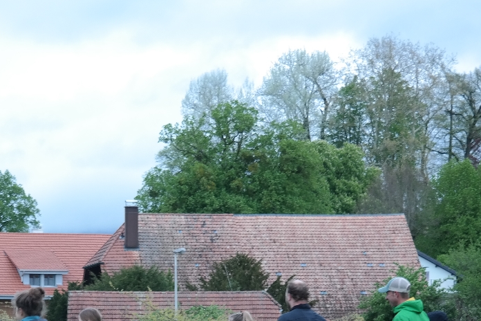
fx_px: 2578
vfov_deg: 7.1
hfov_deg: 10.6
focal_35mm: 193
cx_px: 111
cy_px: 365
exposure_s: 1/80
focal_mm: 55
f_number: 6.3
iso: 200
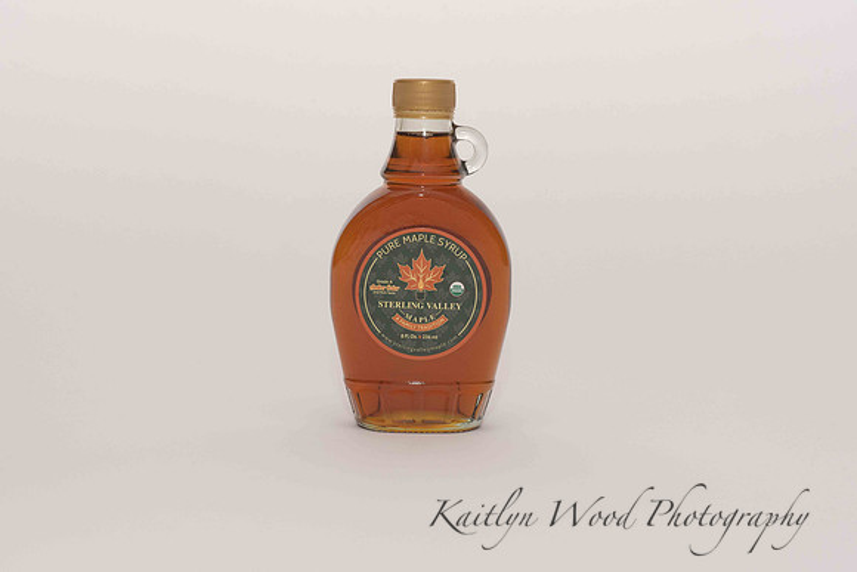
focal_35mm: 85
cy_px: 286
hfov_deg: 23.9
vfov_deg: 16.1
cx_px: 428
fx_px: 2024
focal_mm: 85
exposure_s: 1/100
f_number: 13
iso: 400
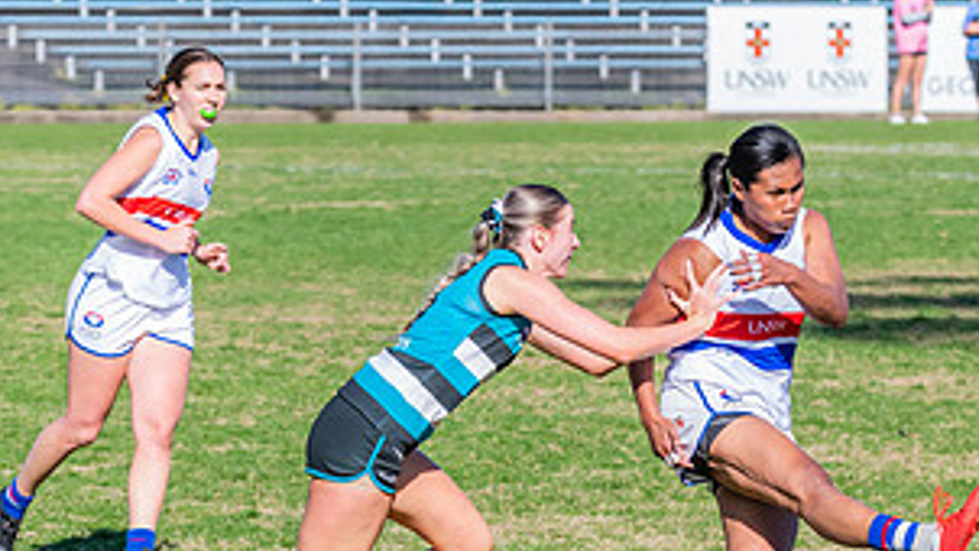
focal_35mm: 437
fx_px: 11346
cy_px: 434
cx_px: 825
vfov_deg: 2.8
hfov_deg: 4.9
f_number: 10
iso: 800
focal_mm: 200
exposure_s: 1/1600
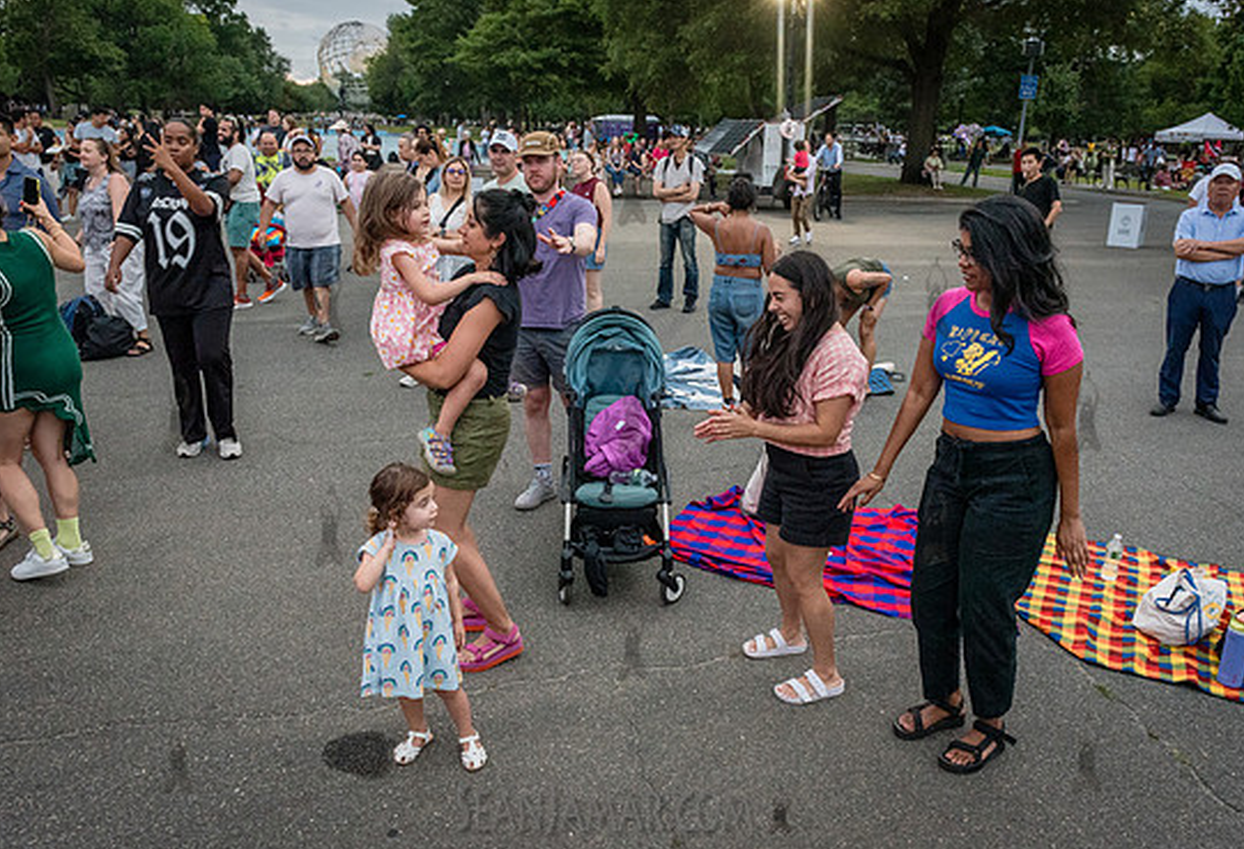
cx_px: 657
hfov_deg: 65.1
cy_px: 420
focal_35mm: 28
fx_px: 974
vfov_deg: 47.1
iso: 4000
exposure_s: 1/400
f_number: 4.5
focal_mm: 24
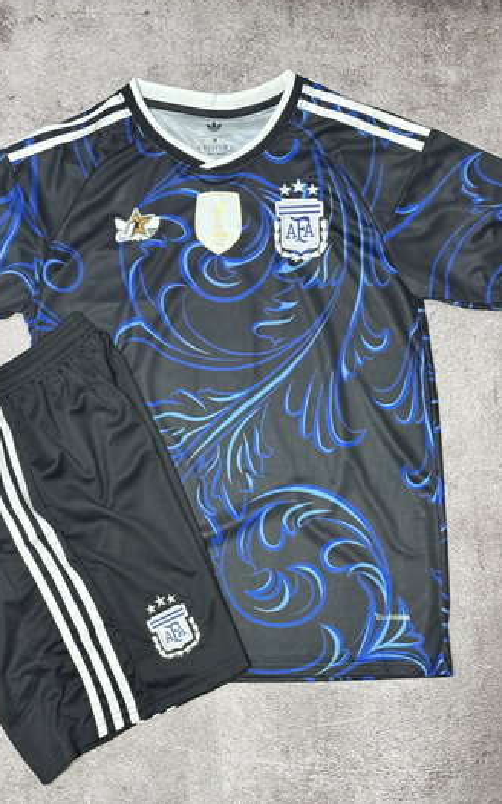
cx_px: 217
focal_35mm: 56
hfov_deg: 23.1
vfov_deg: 36.3
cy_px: 400
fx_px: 1226
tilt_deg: -83.9
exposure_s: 1/33
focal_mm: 5.96
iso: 320
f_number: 1.6
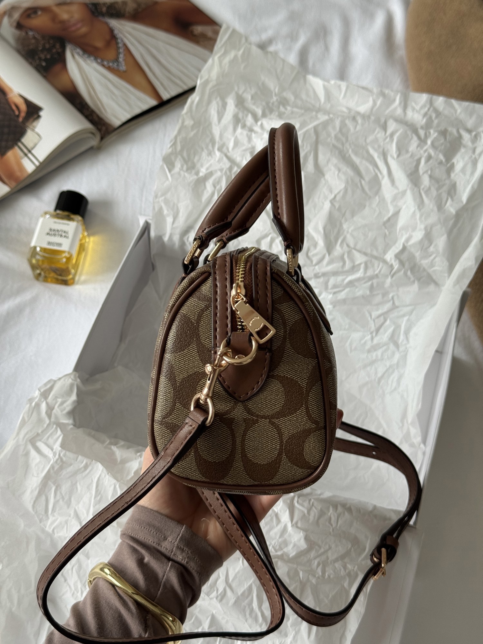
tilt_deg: -55.9
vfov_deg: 39.7
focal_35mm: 48
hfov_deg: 30.3
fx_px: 893
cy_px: 322
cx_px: 242
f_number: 1.78
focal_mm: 6.76
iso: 64
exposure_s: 1/121
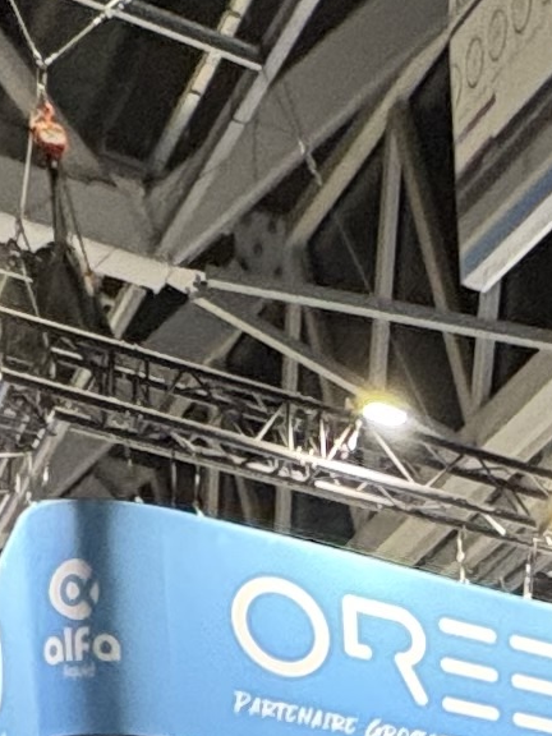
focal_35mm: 98
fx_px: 2084
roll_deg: -1.0
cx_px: 1192
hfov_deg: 12.7
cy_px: 1683
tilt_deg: -6.7
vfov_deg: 14.5
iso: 320
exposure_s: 1/50
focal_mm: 2.22
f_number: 2.2
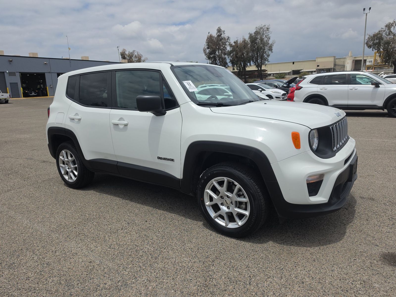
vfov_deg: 58.9
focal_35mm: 23
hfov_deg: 73.9
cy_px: 148
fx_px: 263
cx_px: 198
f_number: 1.4
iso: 37
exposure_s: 1/7940
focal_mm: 6.5
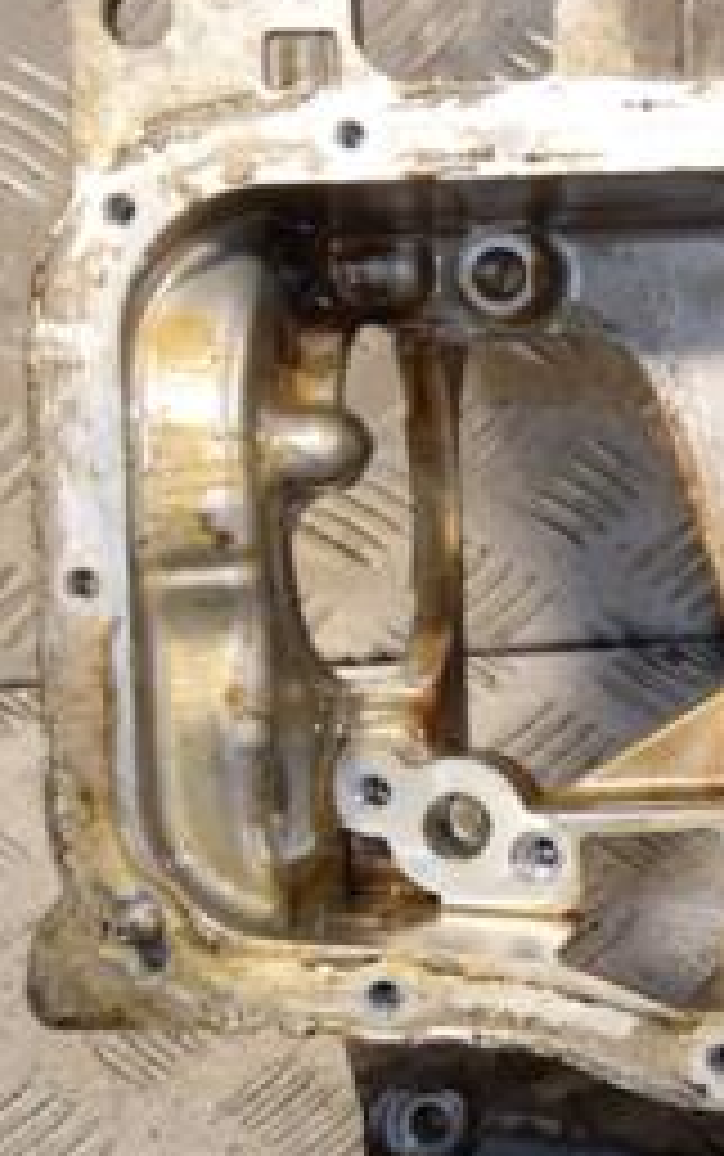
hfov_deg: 11.7
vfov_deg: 19.4
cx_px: 1088
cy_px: 580
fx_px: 3372
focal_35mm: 107
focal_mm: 30
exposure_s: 1/200
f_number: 5
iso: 800
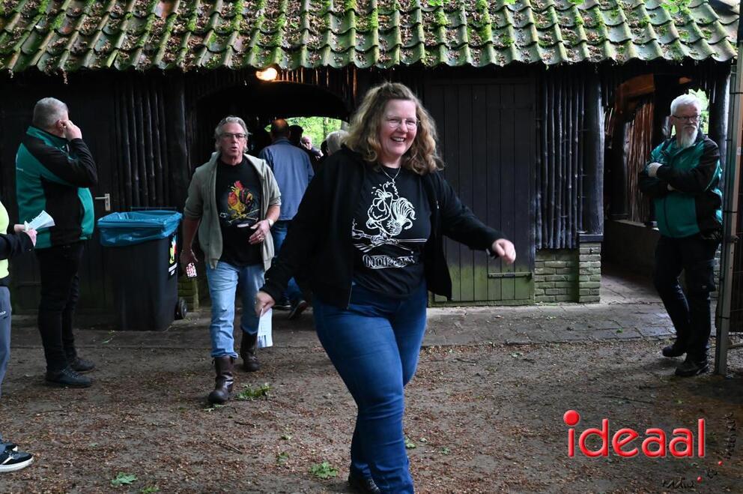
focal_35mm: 36
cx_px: 372
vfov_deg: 36.8
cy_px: 247
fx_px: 742
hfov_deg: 53.2
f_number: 6.3
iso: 12800
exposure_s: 1/160
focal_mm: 36
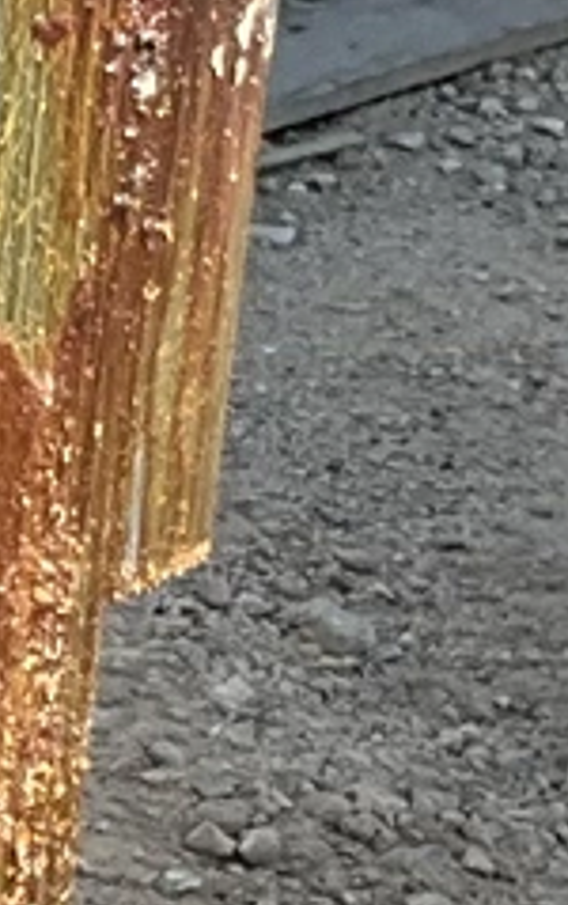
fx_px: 6346
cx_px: -1034
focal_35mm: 257
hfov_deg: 4.9
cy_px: 295
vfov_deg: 8.2
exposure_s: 1/792
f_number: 1.8
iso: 25
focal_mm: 3
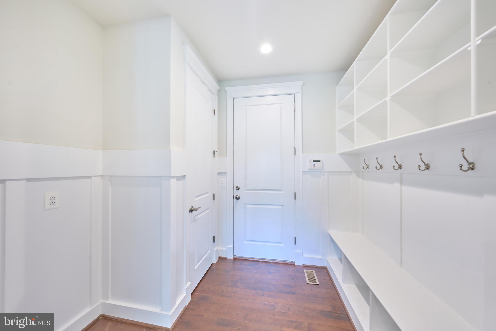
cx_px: 248
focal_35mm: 12
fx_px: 165
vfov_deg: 90.0
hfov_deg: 112.6
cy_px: 166
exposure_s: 1/100
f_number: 8
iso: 400
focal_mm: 12
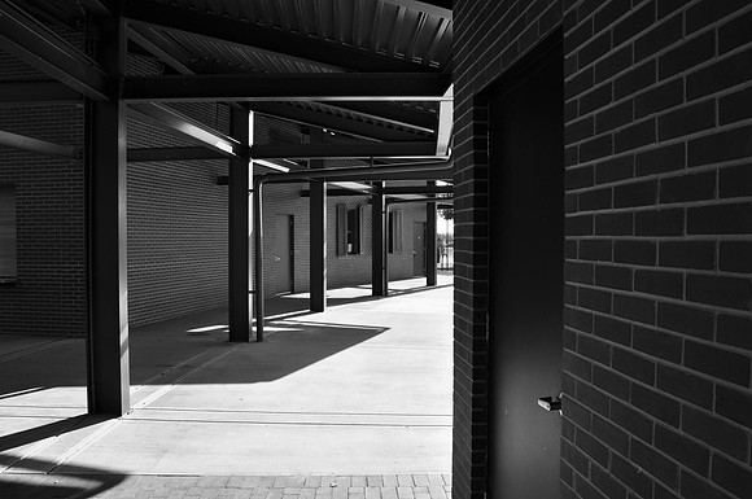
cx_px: 376
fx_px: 594
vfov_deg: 45.5
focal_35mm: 28
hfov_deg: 64.6
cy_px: 250
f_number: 11
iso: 200
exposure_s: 1/160
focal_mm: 19
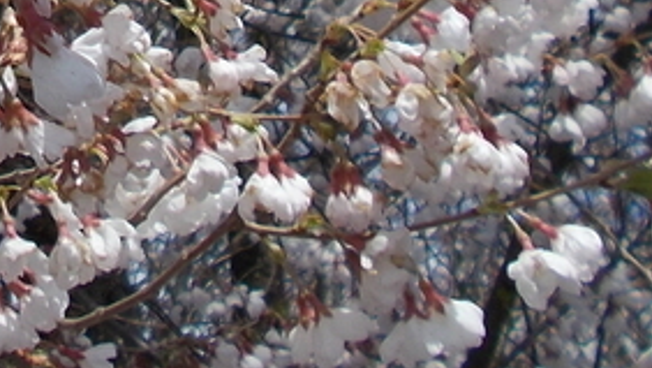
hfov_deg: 14.4
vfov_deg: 8.0
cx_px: -335
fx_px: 2404
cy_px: -560
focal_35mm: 139
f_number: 8.6
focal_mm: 5.3
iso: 80
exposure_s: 1/160
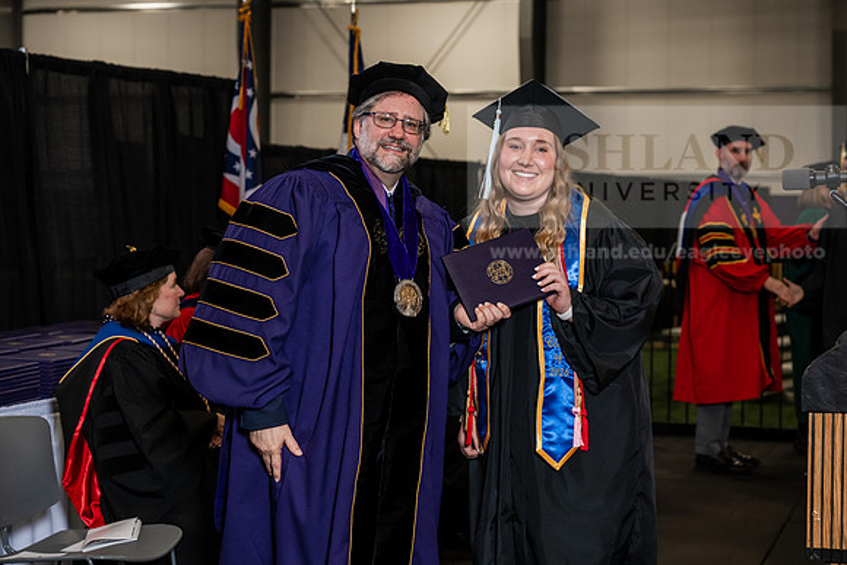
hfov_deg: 28.8
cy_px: 282
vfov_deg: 19.5
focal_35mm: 70
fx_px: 1647
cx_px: 424
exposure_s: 1/200
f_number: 5
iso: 1250
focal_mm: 70
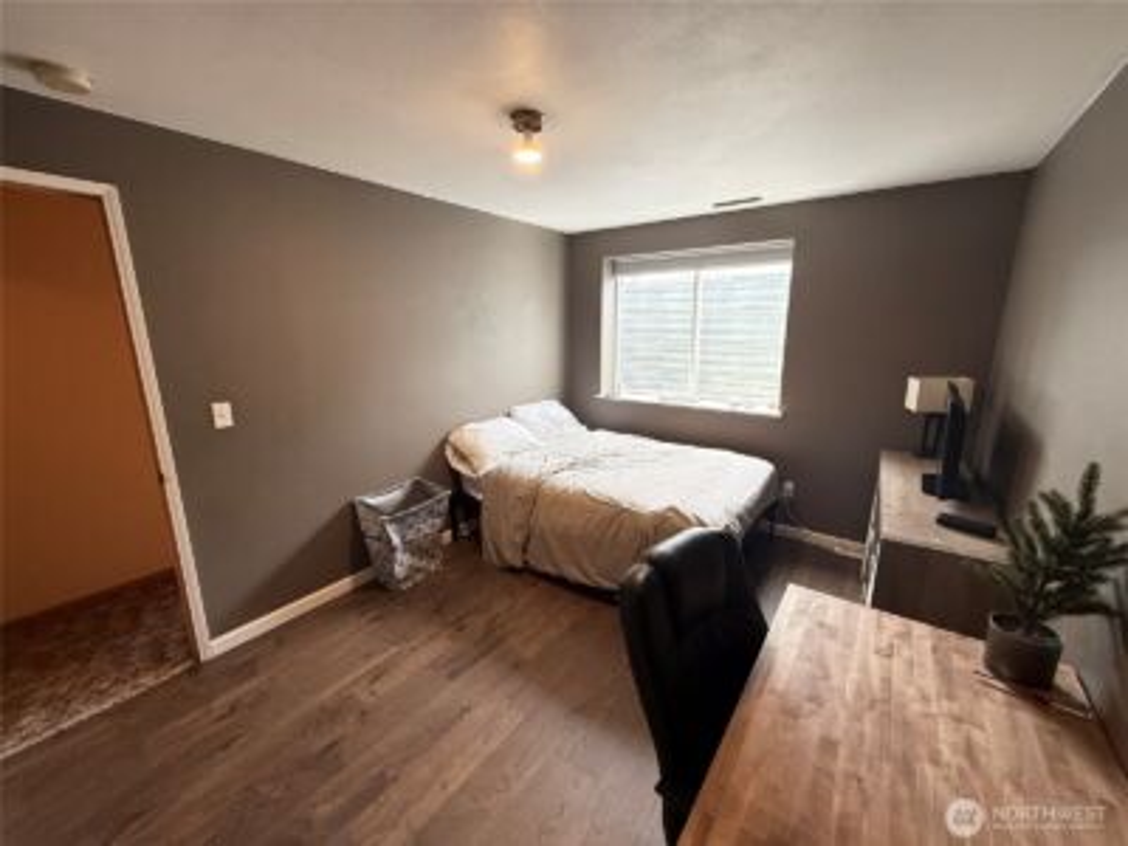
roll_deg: -0.4
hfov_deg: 102.1
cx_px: 564
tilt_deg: -12.3
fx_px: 456
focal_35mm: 14
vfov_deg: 85.7
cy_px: 423
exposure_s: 1/120
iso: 250
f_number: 2.2
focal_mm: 2.22
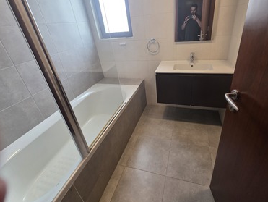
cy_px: 87
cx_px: 147
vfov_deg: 77.7
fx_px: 124
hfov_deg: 94.2
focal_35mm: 16
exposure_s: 1/100
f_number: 1.9
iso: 100
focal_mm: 2.2
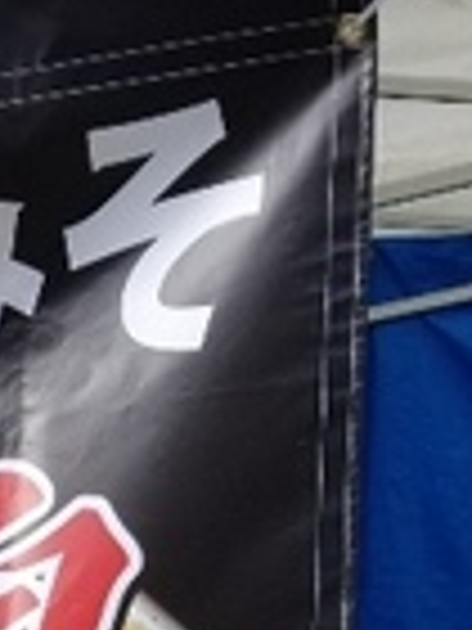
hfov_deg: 10.1
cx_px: -360
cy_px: 1150
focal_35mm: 139
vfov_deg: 12.8
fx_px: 2527
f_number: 1.7
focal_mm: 4.3
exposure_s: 1/620
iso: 50
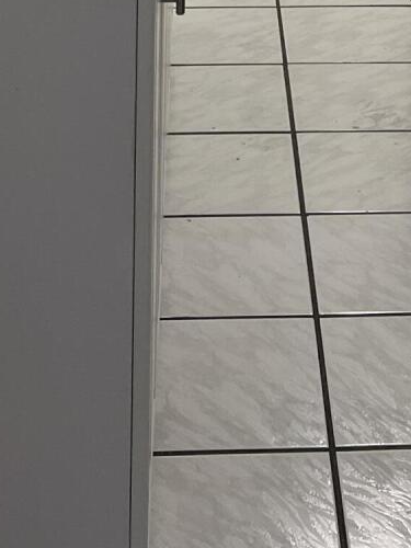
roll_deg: -1.7
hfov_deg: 14.1
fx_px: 1646
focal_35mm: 104
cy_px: -513
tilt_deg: -2.7
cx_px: 340
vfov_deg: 15.5
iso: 125
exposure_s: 1/120
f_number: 1.5
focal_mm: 5.7
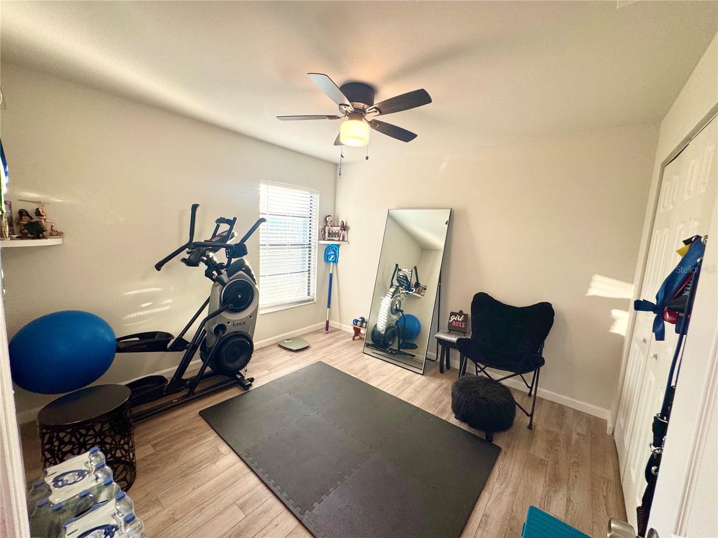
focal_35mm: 14
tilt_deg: -8.0
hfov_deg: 102.1
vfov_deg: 85.7
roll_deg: -3.2
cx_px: 359
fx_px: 290
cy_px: 269
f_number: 2.2
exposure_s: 1/120
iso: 160
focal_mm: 2.22
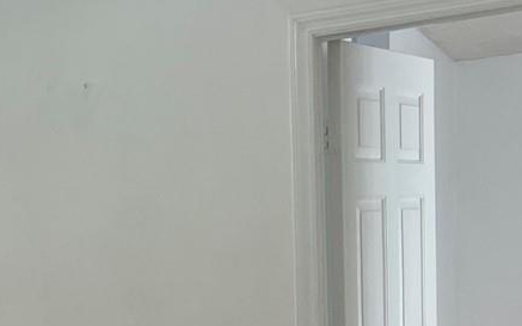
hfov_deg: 19.0
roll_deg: +5.2
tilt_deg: -11.5
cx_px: -170
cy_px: 506
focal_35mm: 101
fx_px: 1437
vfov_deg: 12.3
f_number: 1.5
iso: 64
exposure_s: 1/120
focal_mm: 5.7
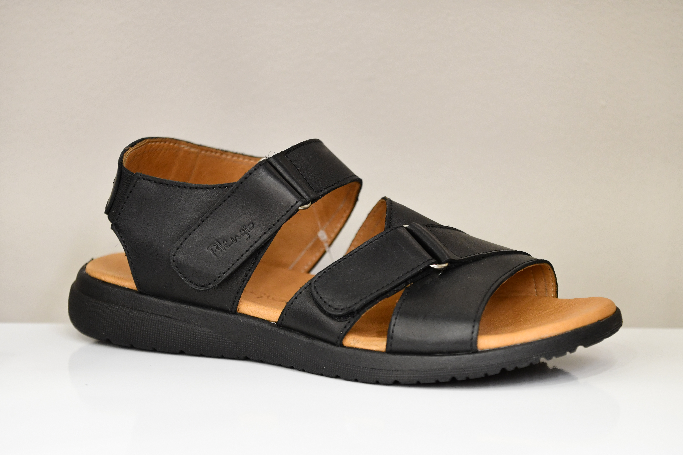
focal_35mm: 129
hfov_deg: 15.9
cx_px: 342
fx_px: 2447
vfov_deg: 10.6
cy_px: 228
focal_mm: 86
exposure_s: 1/640
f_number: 2.8
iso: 1600
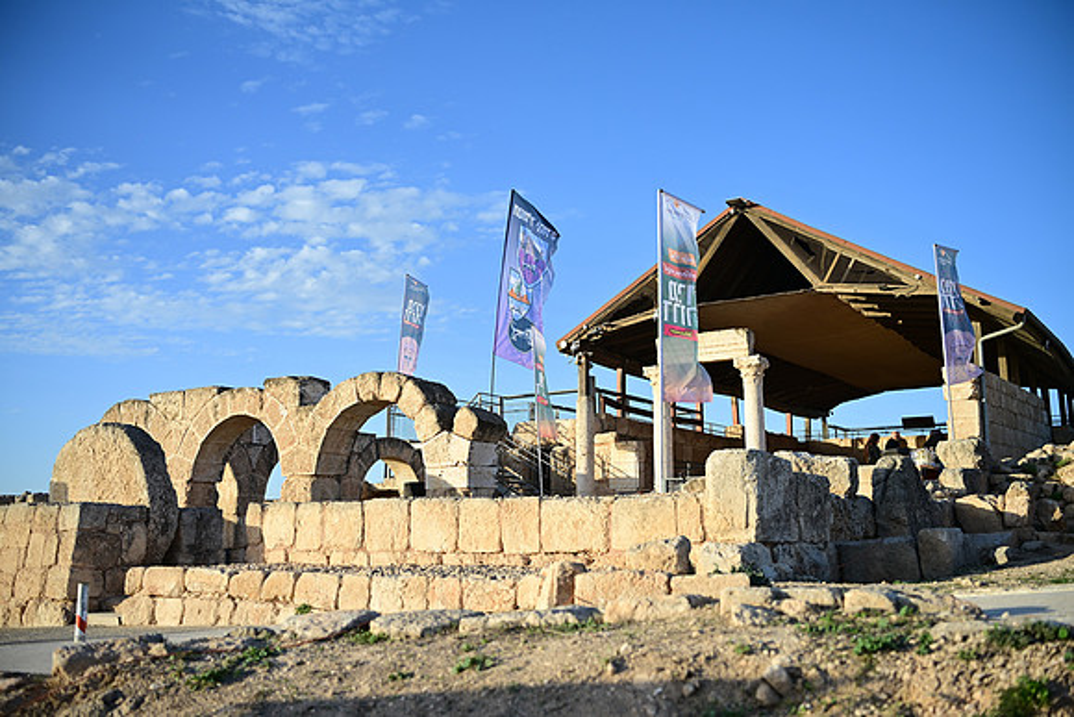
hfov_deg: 54.4
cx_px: 537
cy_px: 358
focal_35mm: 35
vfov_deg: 37.9
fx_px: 1044
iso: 110
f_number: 2.2
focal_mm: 35
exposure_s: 1/2000
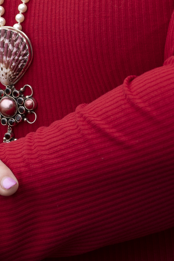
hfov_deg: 2.6
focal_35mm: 520
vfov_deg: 3.9
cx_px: 37
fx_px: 3770
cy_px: -188
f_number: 5
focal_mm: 124
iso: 250
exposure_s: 1/250
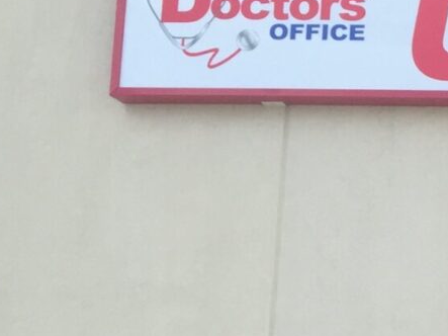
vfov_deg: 10.8
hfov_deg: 12.2
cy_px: 422
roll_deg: -0.2
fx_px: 1734
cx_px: 1021
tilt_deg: +8.9
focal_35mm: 134
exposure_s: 1/590
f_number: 2.2
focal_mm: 4.15
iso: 32
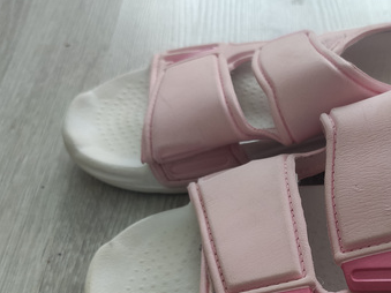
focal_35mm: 46
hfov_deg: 39.4
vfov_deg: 31.2
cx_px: 322
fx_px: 519
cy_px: 201
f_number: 1.75
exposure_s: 1/50
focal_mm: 4.77
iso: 182
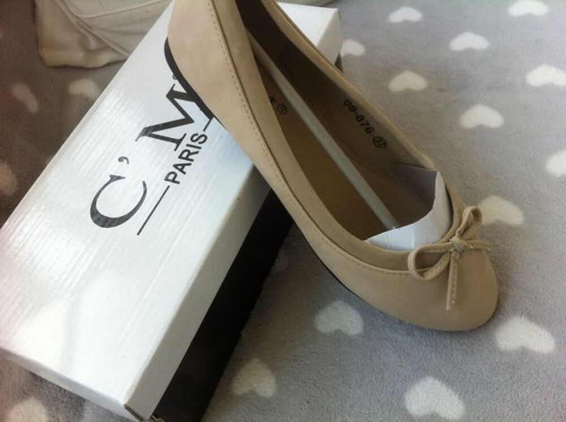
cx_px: 283
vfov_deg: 40.6
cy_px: 211
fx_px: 571
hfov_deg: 52.7
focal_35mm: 35
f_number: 2.8
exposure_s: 1/60
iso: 100
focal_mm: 3.85
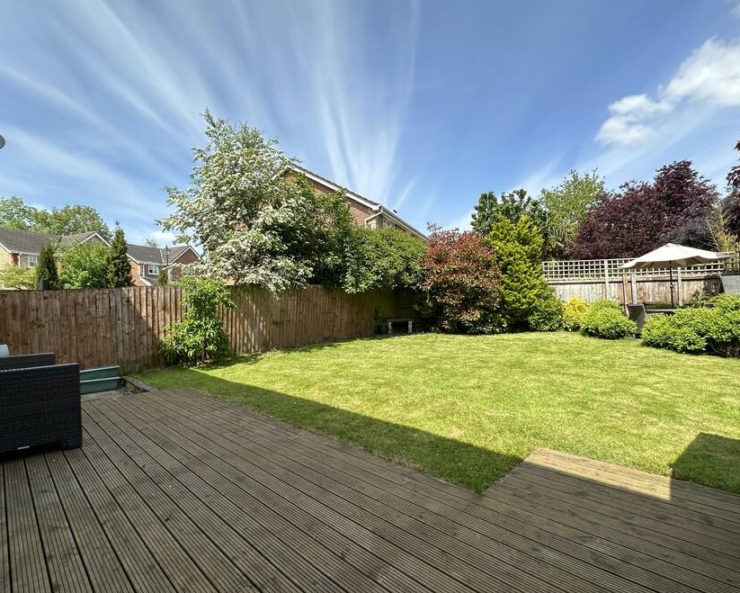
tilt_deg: -1.1
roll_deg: +0.8
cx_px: 379
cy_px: 312
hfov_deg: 89.6
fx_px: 372
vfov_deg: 76.9
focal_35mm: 17
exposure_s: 1/1233
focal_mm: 2.22
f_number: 2.2
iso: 40
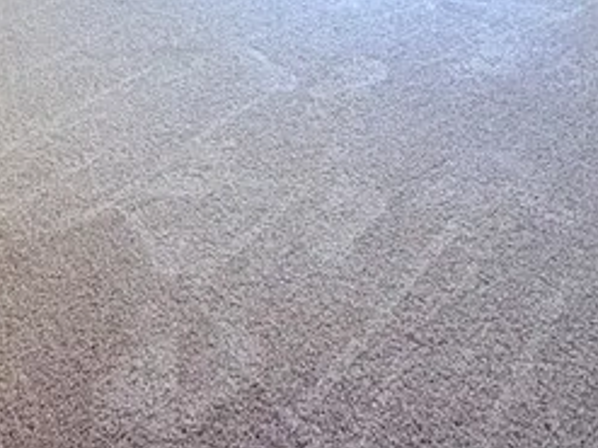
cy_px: -354
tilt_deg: -0.1
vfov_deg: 19.2
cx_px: 172
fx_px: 1001
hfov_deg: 32.8
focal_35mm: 58
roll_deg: -0.1
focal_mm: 2.22
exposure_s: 1/120
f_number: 2.2
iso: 125
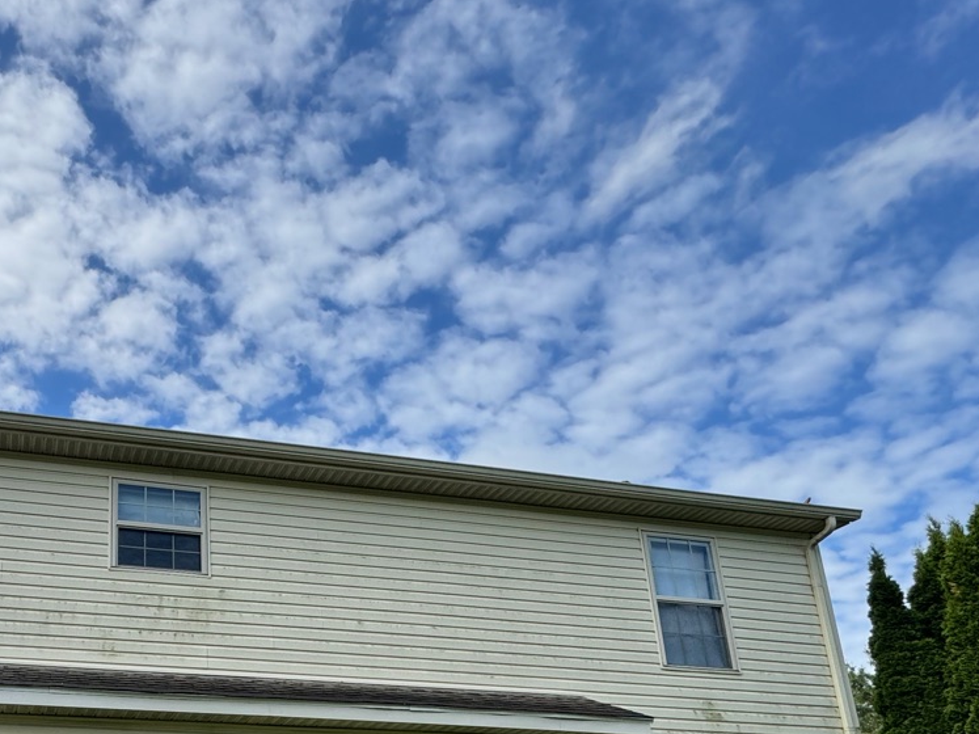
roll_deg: -1.2
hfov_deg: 54.7
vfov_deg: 41.4
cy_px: 716
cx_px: 160
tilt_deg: +13.3
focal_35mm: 30
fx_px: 848
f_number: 2.2
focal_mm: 2.22
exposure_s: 1/1256
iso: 50
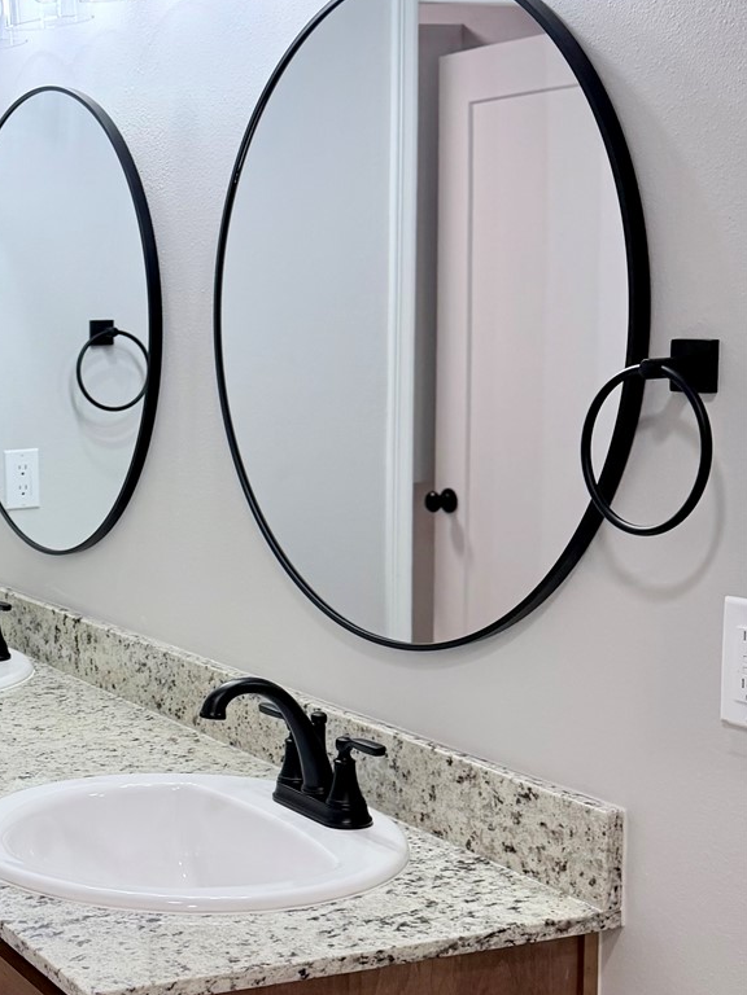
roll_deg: +1.8
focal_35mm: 60
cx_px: -184
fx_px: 1726
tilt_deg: -7.3
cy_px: 562
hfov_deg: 22.3
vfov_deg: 32.1
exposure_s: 1/120
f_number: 1.78
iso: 100
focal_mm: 6.76
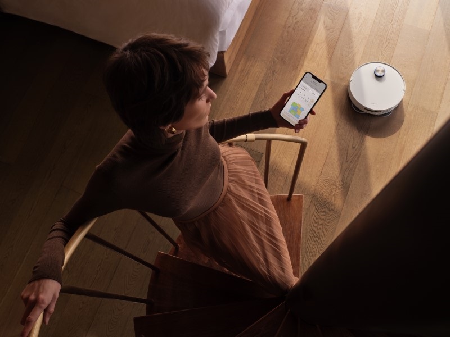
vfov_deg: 39.7
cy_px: 168
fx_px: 468
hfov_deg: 51.4
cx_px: 225
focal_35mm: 36
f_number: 10
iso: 400
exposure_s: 1/80
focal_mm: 45
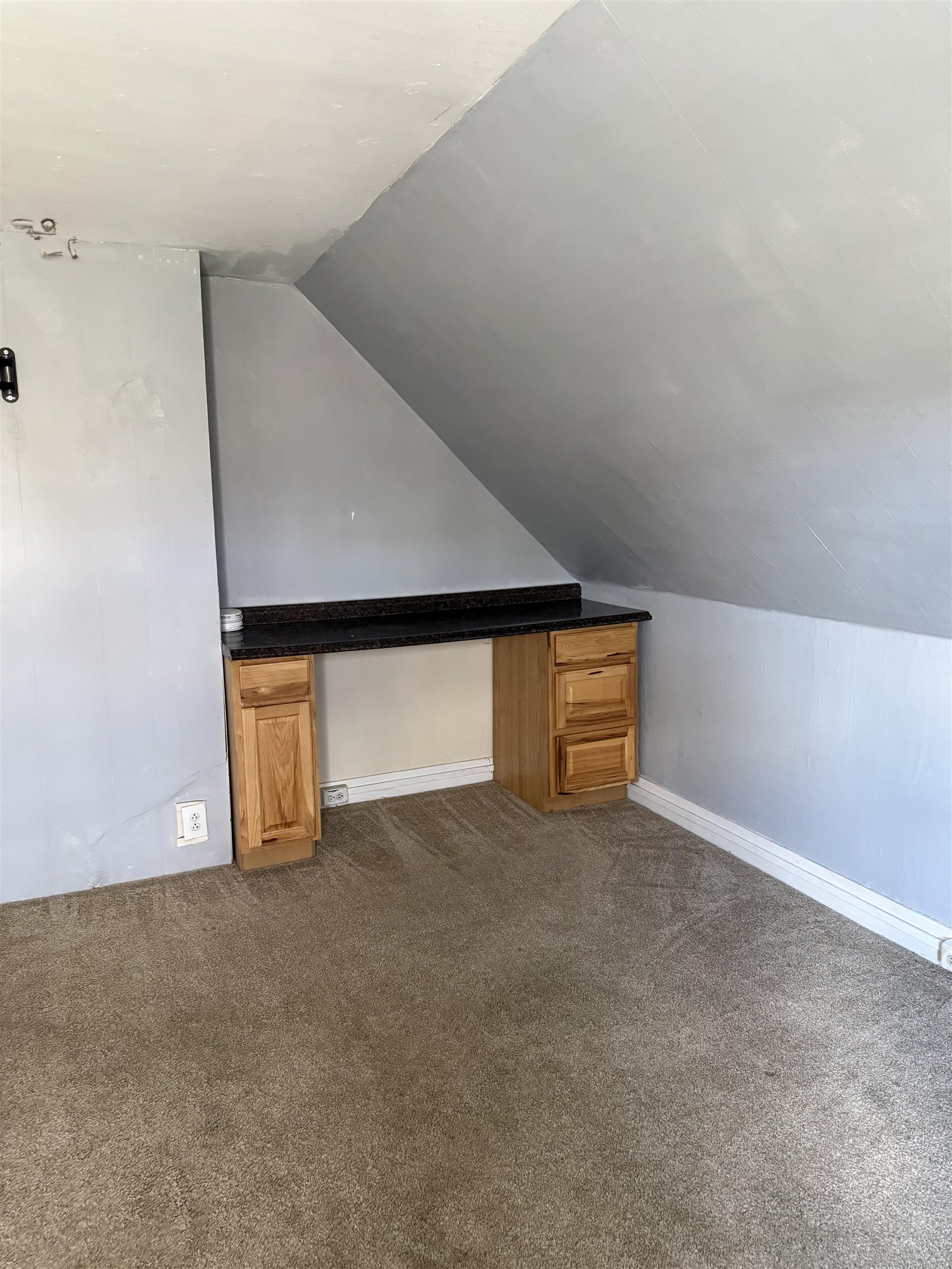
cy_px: 634
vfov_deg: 71.6
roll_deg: -0.1
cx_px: 476
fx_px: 880
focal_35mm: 24
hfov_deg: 56.8
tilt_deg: -7.4
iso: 800
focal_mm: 6.76
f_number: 1.78
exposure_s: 1/60
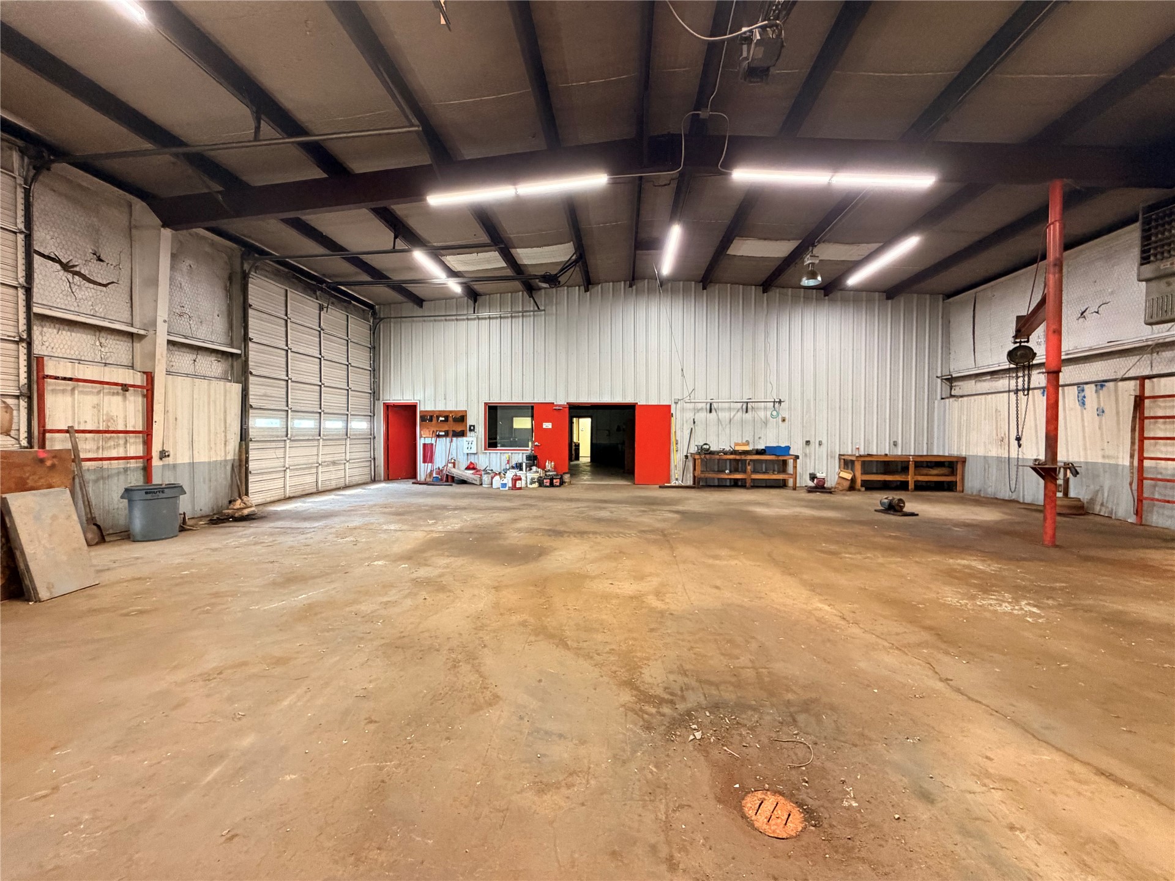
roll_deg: +0.6
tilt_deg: -1.7
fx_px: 475
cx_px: 588
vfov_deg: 85.7
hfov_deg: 102.1
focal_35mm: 14
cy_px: 440
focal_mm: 2.22
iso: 400
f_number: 2.2
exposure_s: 1/60
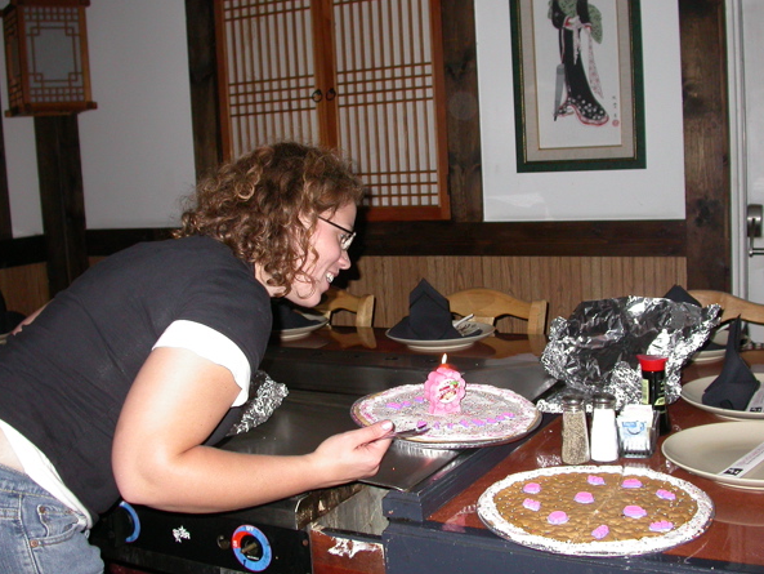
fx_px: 905
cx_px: 393
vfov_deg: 35.1
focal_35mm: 41
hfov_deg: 45.8
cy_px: 288
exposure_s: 1/60
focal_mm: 7.85
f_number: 2.6
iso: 200
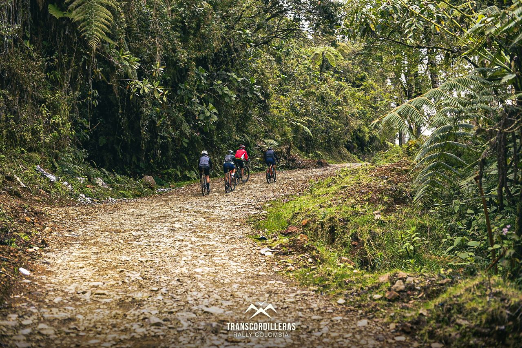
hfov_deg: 39.6
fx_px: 725
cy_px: 174
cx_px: 261
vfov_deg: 27.0
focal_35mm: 50
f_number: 2.8
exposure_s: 1/80
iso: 1250
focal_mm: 50
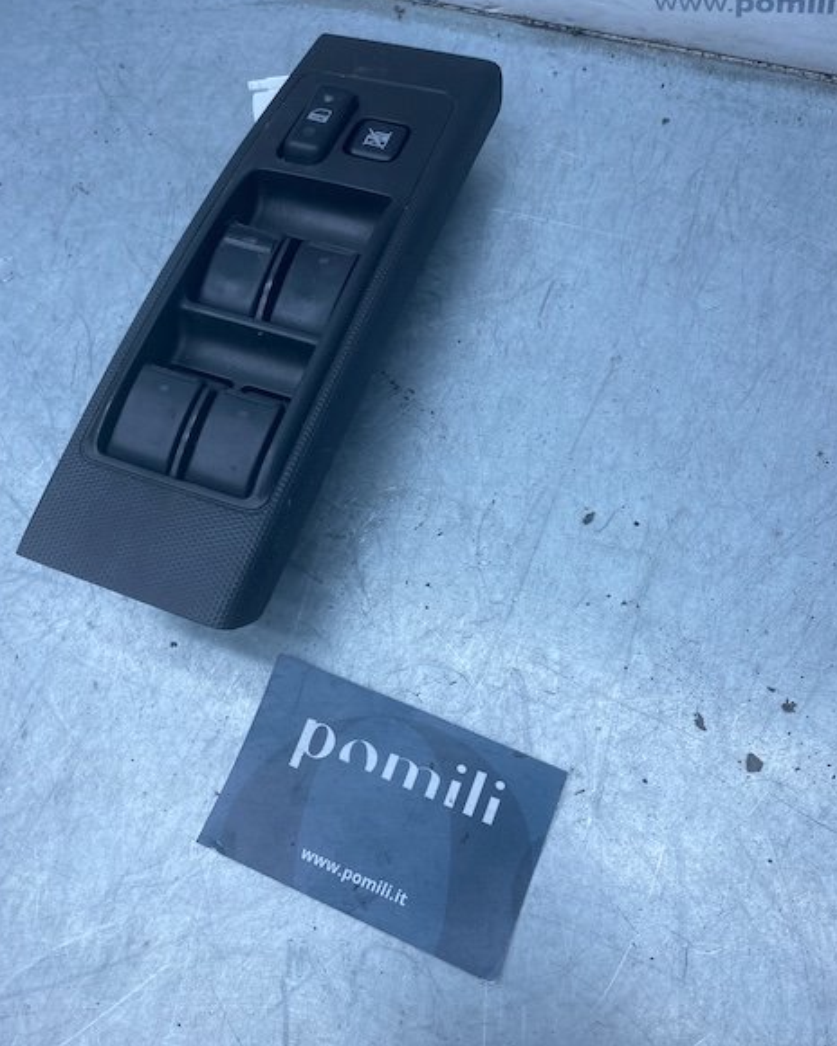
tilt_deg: -69.6
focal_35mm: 28
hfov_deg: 51.5
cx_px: 417
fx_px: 867
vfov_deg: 62.2
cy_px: 500
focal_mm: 4.25
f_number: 1.8
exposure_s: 1/833
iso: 32
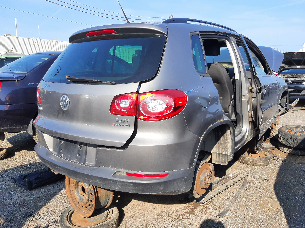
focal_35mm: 28
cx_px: 159
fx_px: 247
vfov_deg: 49.7
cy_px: 110
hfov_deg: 63.4
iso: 40
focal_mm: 3.92
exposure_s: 1/734
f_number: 1.7
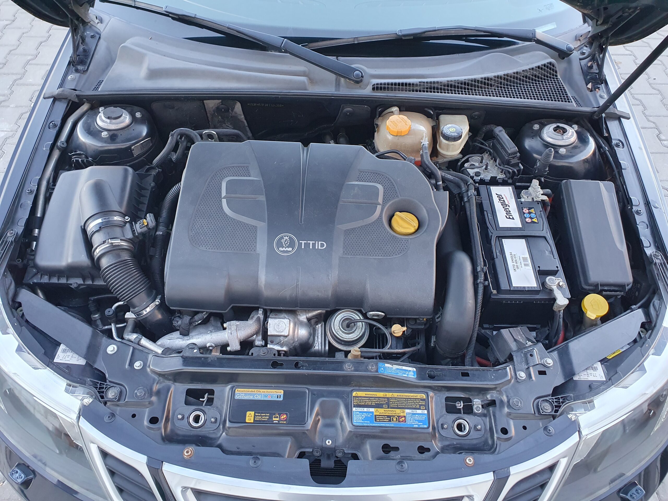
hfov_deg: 67.3
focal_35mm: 26
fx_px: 502
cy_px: 250
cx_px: 334
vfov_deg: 53.1
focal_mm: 4.32
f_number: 2.4
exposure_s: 1/100
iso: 200
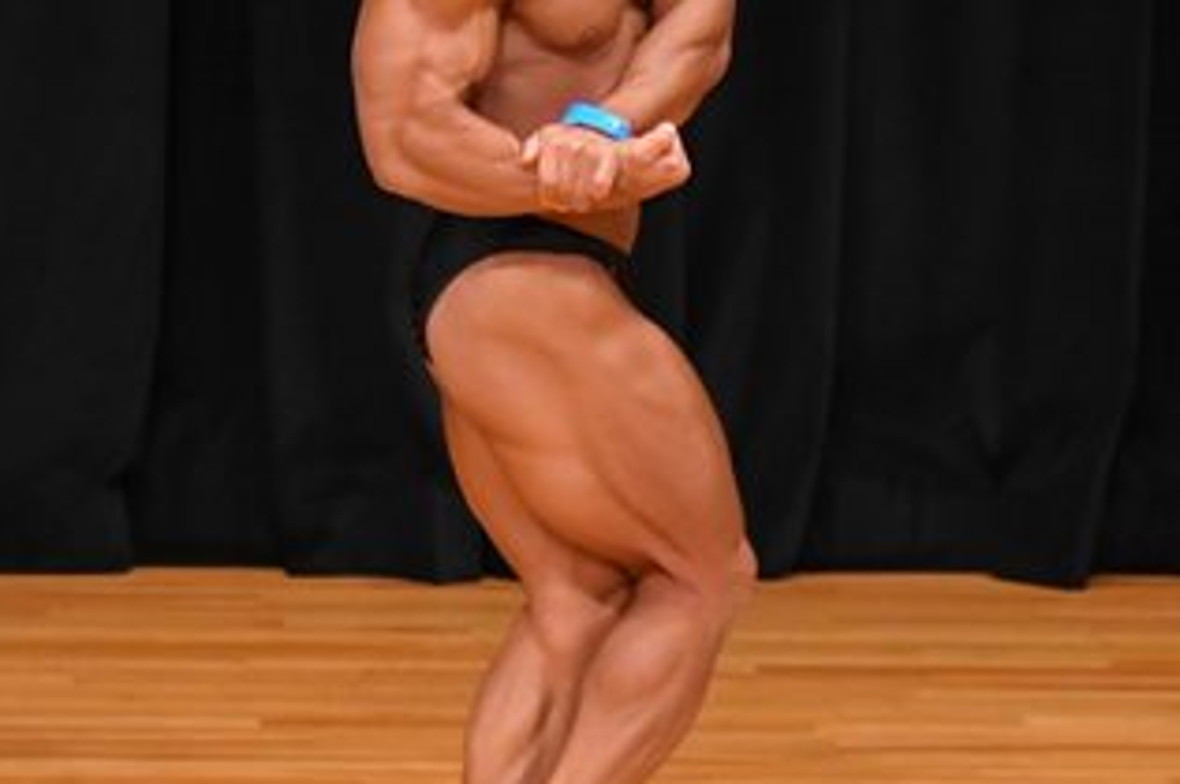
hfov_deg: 3.1
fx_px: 21709
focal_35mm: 663
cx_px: 357
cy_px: 243
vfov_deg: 2.1
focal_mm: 180
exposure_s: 1/400
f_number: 5.6
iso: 4000
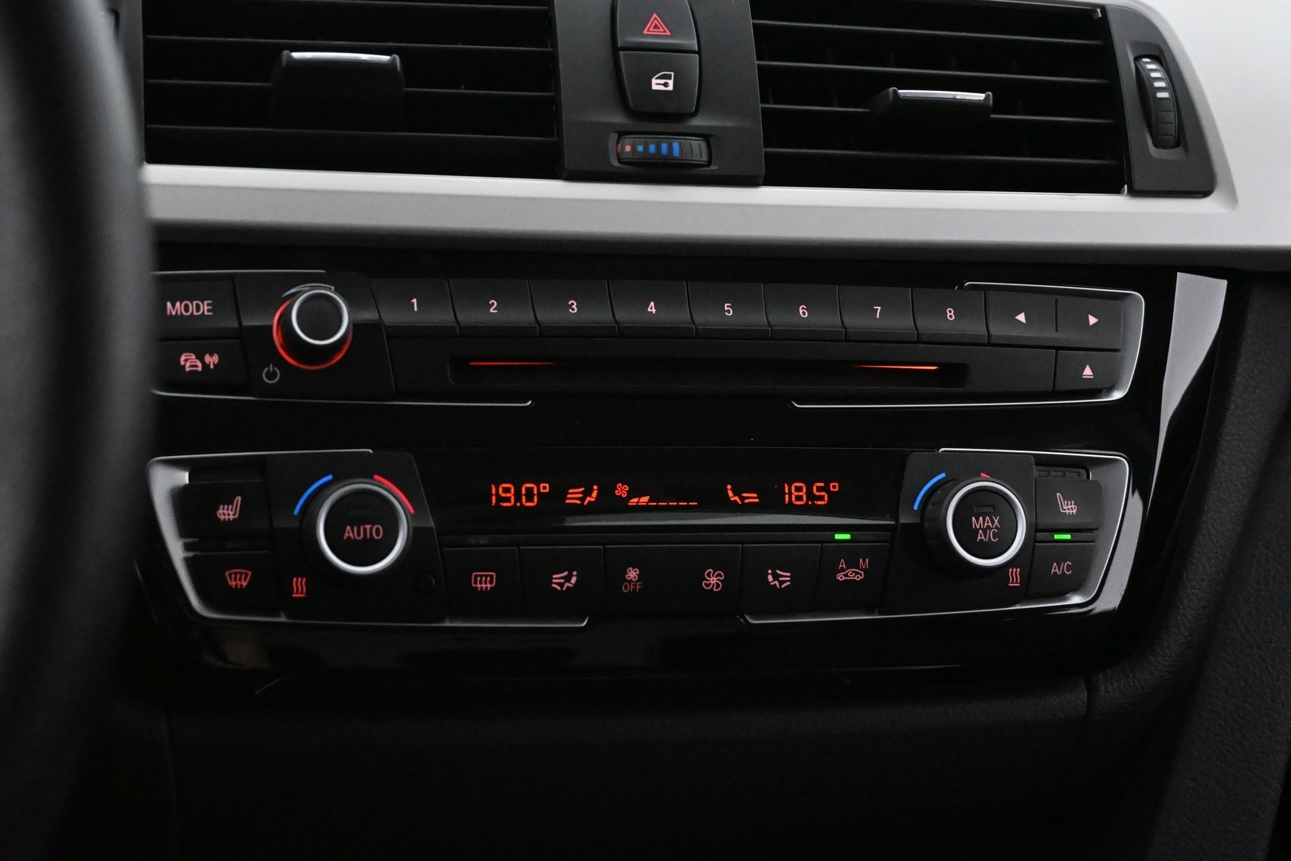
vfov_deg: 20.2
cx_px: 646
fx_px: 2420
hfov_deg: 29.9
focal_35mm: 68
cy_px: 430
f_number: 6
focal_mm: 45
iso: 12800
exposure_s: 1/60
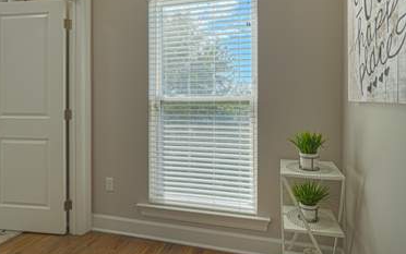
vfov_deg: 55.6
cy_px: 106
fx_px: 240
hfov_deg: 80.5
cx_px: 199
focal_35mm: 22
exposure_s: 1/30
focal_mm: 16.5
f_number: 4
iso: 250
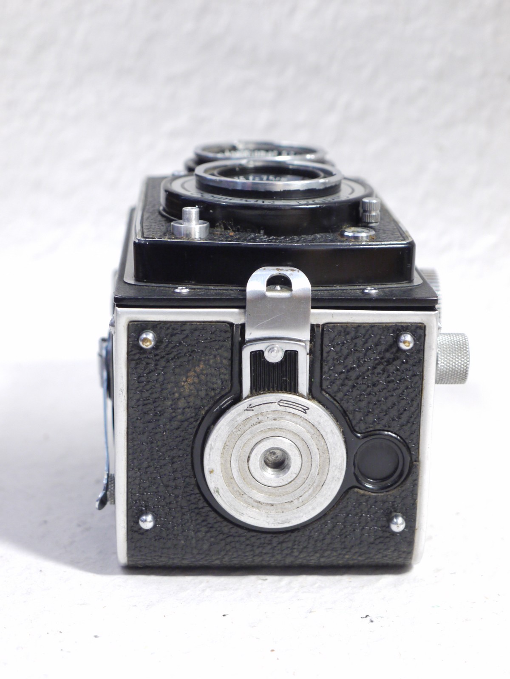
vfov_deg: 25.0
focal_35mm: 78
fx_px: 1532
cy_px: 340
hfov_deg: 18.9
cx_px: 255
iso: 800
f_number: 5.6
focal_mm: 39
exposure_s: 1/8
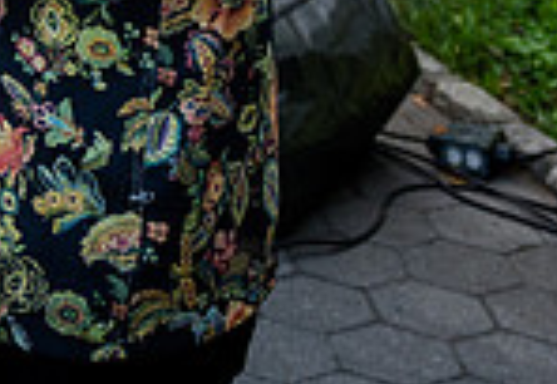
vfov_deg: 10.1
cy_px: -484
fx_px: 1939
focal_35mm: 124
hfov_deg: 15.2
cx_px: -269
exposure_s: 1/640
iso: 500
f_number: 3.5
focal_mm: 26
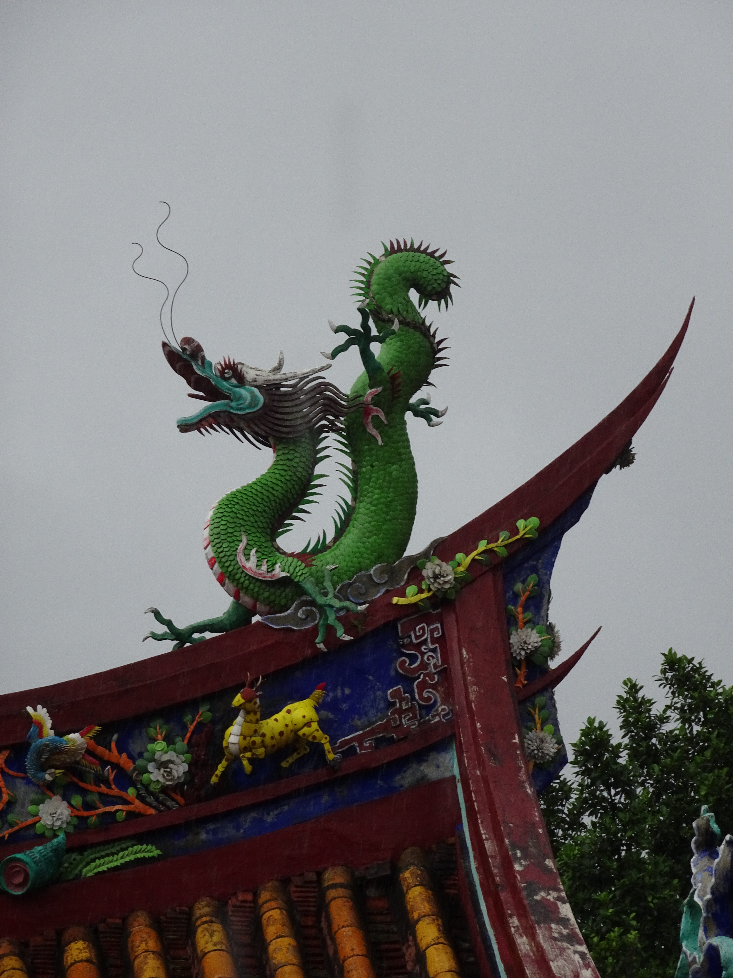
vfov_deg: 8.3
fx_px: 6748
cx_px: 366
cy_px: 489
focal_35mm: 239
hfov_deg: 6.2
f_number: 6.3
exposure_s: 1/250
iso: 160
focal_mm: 40.86
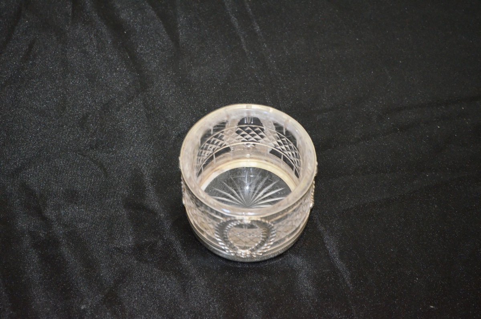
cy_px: 160
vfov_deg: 16.5
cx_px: 240
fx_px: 1100
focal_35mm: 82
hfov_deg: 24.7
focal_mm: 55
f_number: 5.6
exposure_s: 1/60
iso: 3200
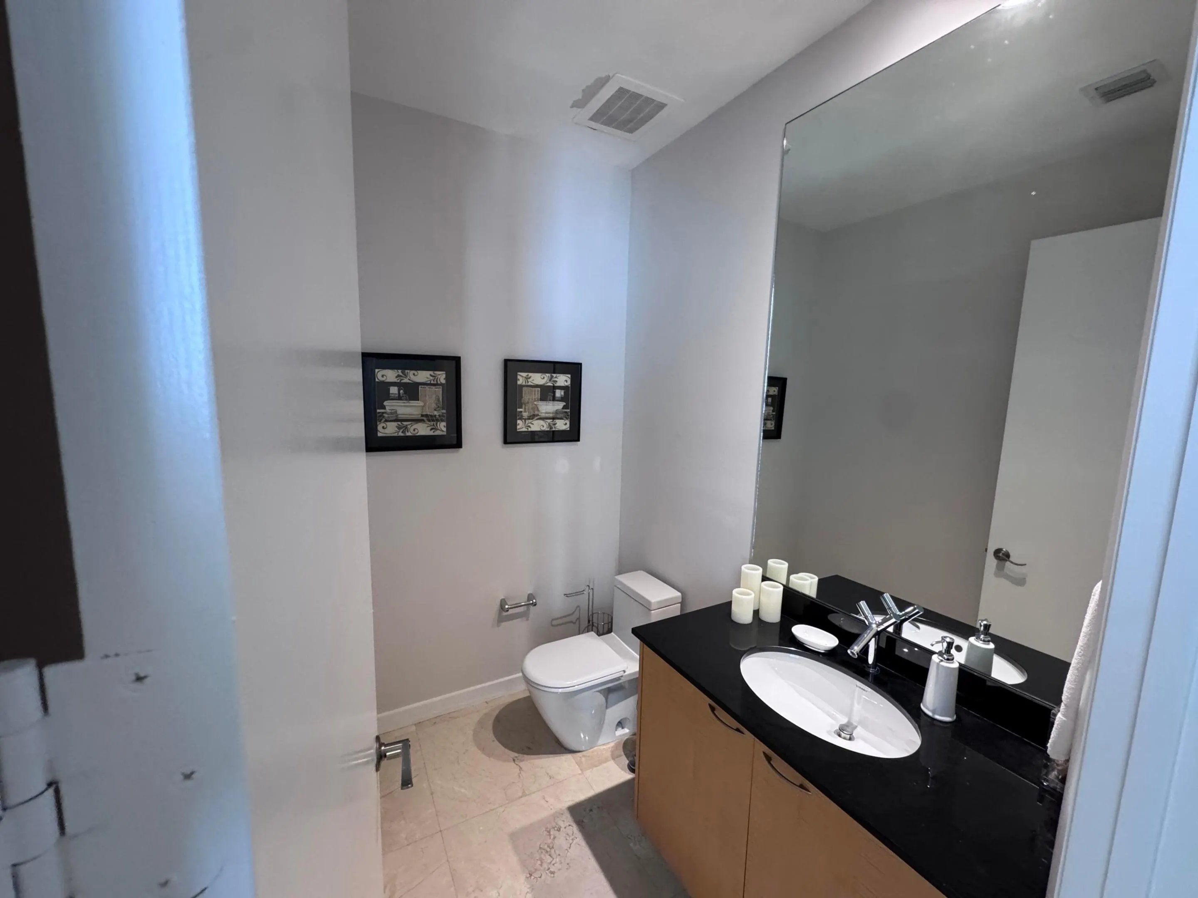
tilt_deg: -7.8
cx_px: 599
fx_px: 485
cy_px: 449
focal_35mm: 14
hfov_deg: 102.1
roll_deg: -1.3
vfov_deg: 85.7
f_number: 2.2
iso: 320
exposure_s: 1/60
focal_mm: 2.22
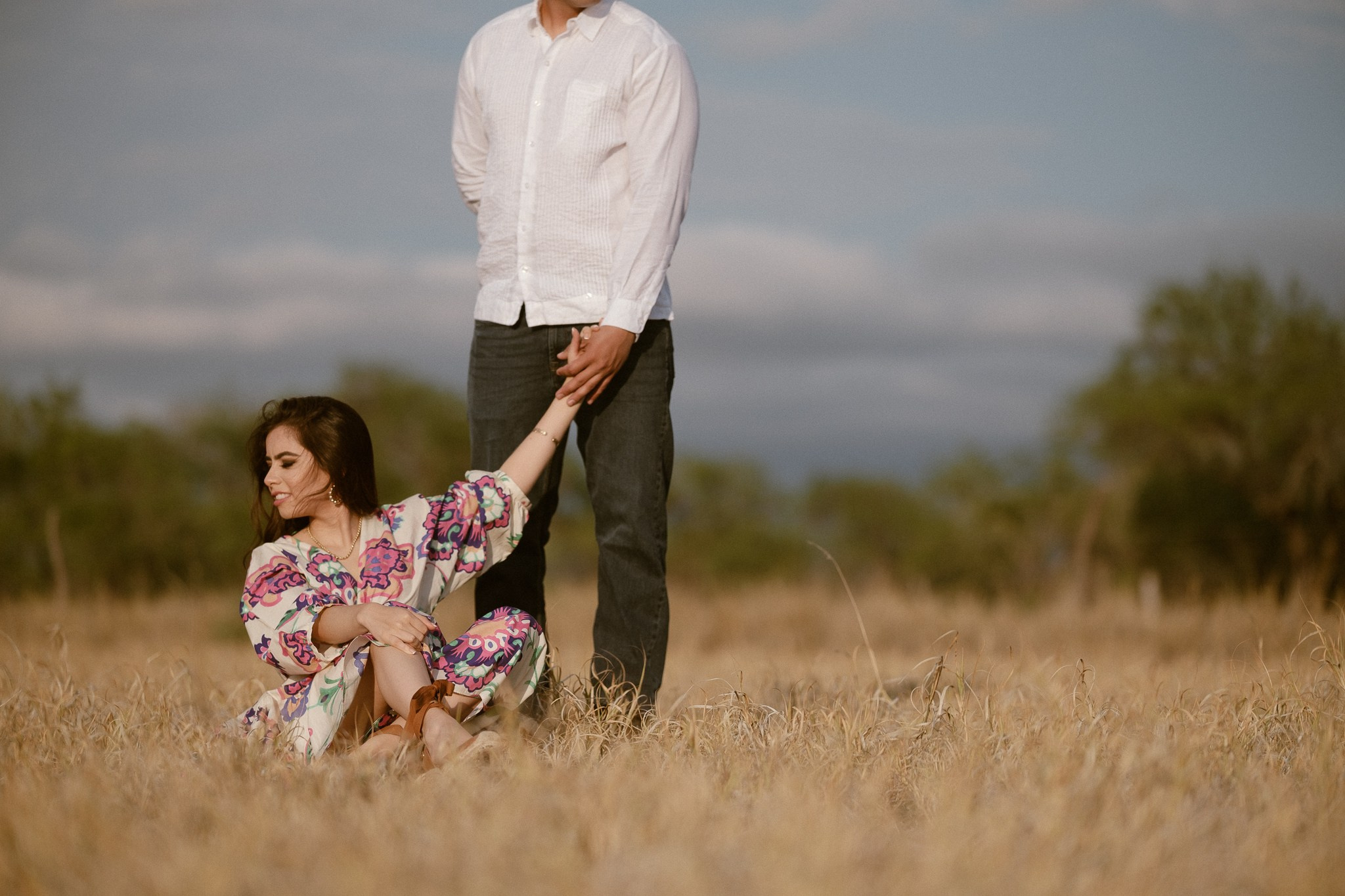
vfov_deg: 12.1
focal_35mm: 113
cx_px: 672
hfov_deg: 18.1
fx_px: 4221
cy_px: 448
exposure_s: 1/5000
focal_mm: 75
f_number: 1.4
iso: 80
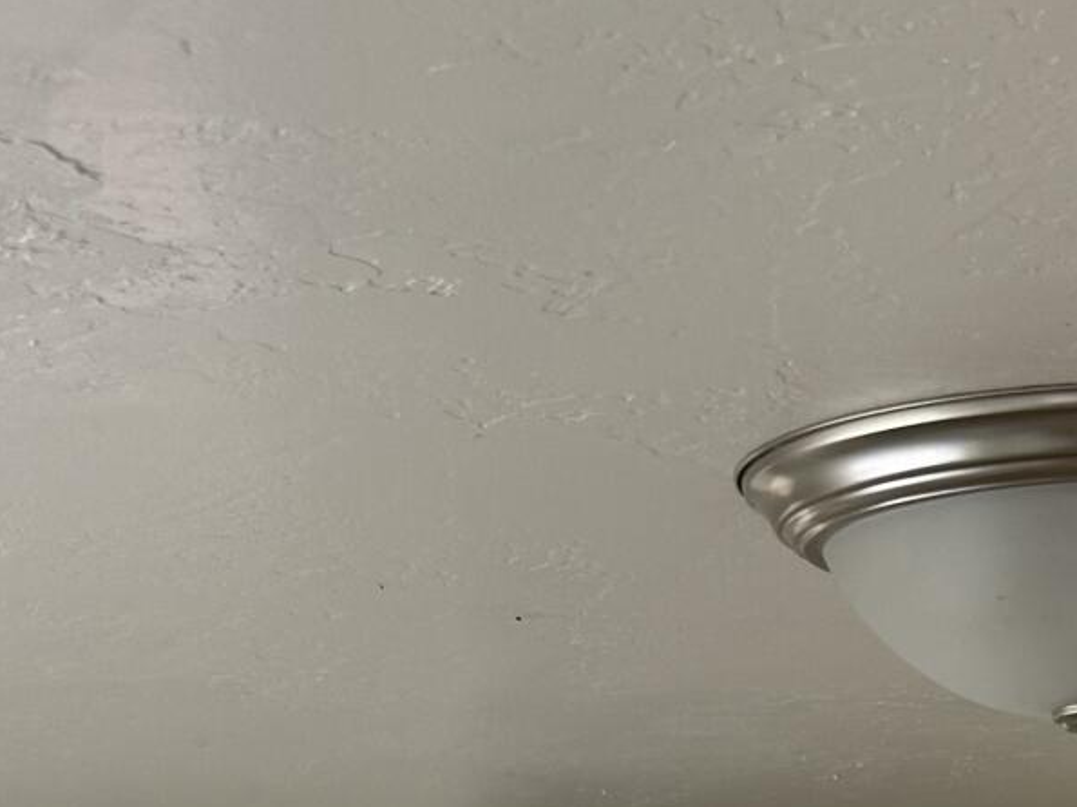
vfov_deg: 10.9
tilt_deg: -3.4
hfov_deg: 15.2
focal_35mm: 121
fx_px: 3764
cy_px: 1710
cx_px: 1537
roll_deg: -0.6
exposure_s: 1/123
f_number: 1.78
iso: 50
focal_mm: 6.76
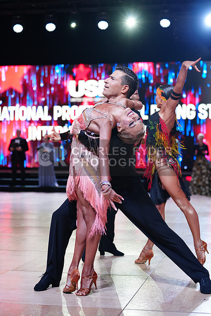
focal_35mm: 70
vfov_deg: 28.8
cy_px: 158
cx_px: 106
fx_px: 615
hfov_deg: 19.5
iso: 640
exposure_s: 1/500
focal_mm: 70
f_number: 2.8
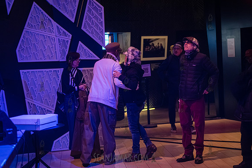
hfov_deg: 25.4
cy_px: 84
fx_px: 560
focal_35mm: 80
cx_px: 126
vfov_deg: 17.1
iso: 8000
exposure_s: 1/200
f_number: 2.8
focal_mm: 80
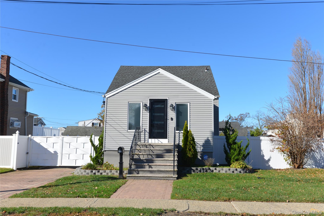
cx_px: 162
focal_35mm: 32
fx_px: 288
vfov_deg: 41.1
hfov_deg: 58.7
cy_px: 108
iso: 100
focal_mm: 32
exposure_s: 1/250
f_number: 8
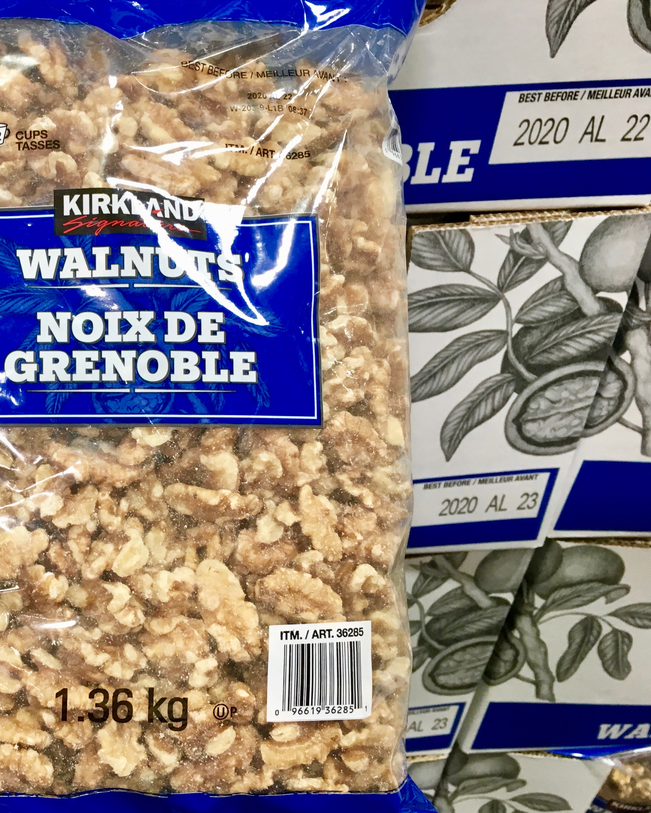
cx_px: 81
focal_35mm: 40
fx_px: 963
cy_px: 421
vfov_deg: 45.8
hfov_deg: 35.4
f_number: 2.2
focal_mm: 4.15
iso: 40
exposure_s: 1/30
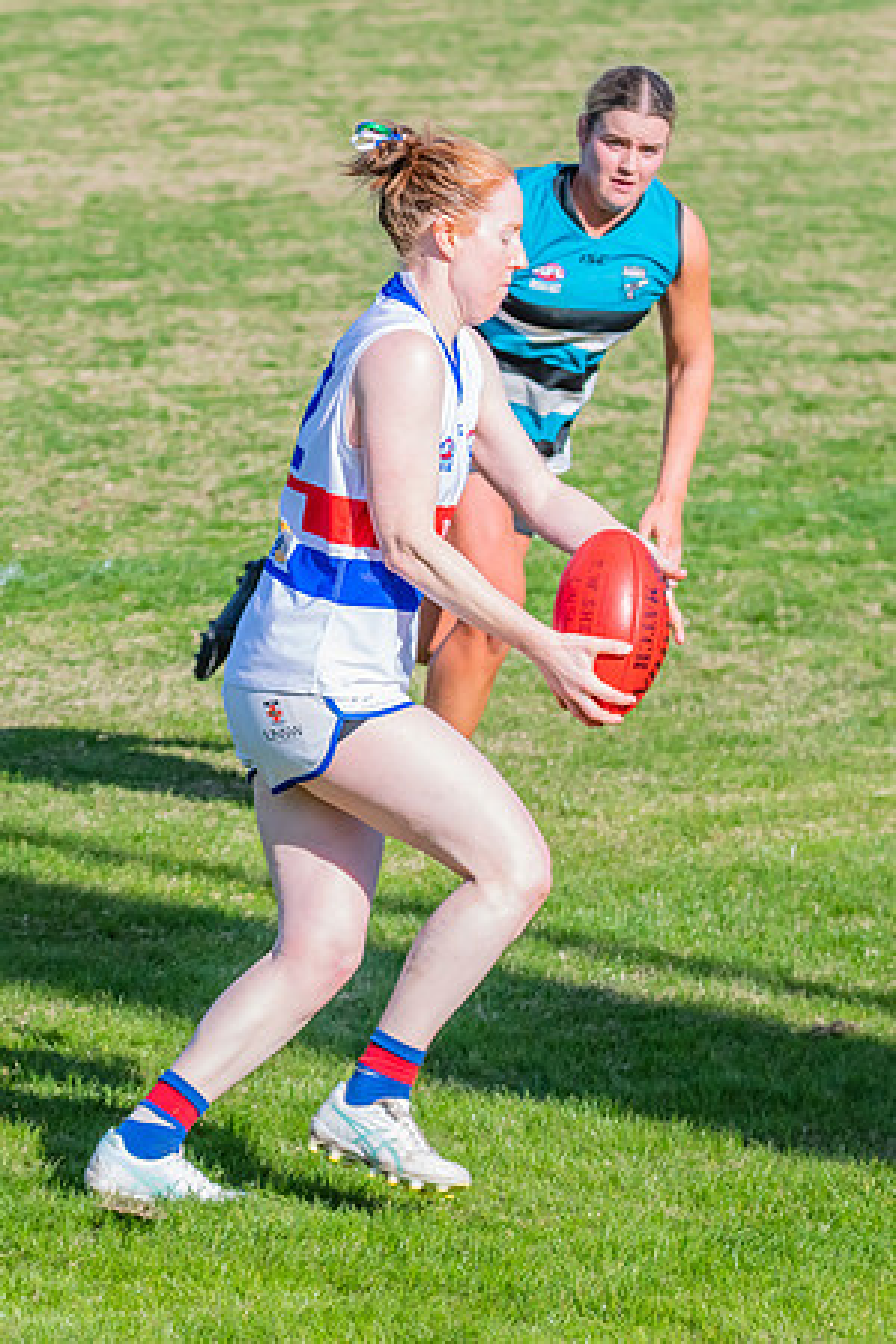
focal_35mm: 265
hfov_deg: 5.2
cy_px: 574
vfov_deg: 7.8
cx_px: 538
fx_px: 9897
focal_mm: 150
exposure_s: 1/1600
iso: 800
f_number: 9
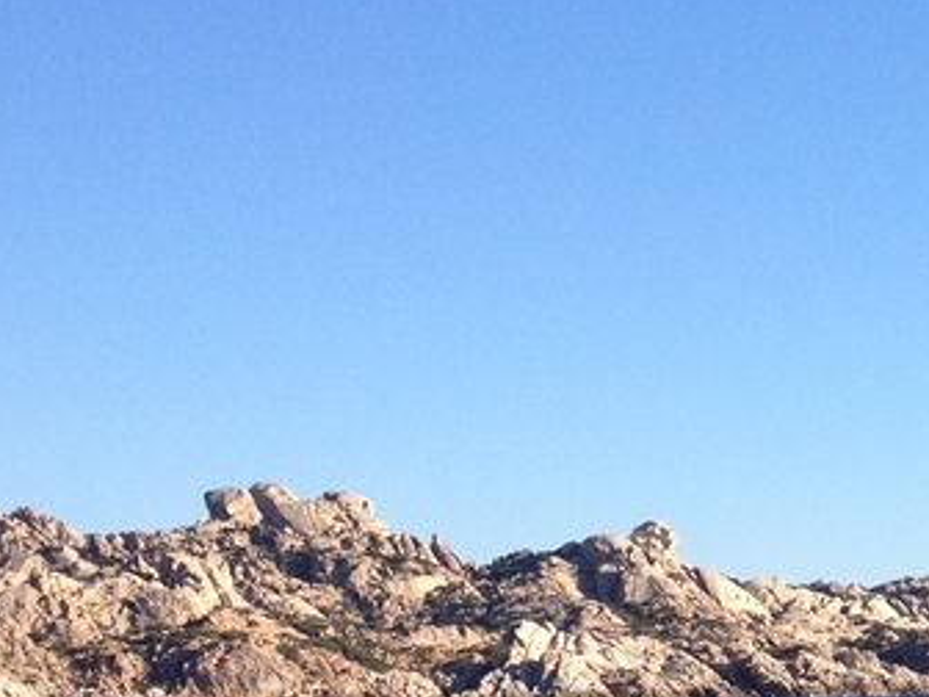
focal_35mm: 125
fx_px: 3355
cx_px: 1537
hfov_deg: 14.3
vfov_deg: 11.8
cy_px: 592
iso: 64
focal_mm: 4.28
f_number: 2.4
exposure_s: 1/1175
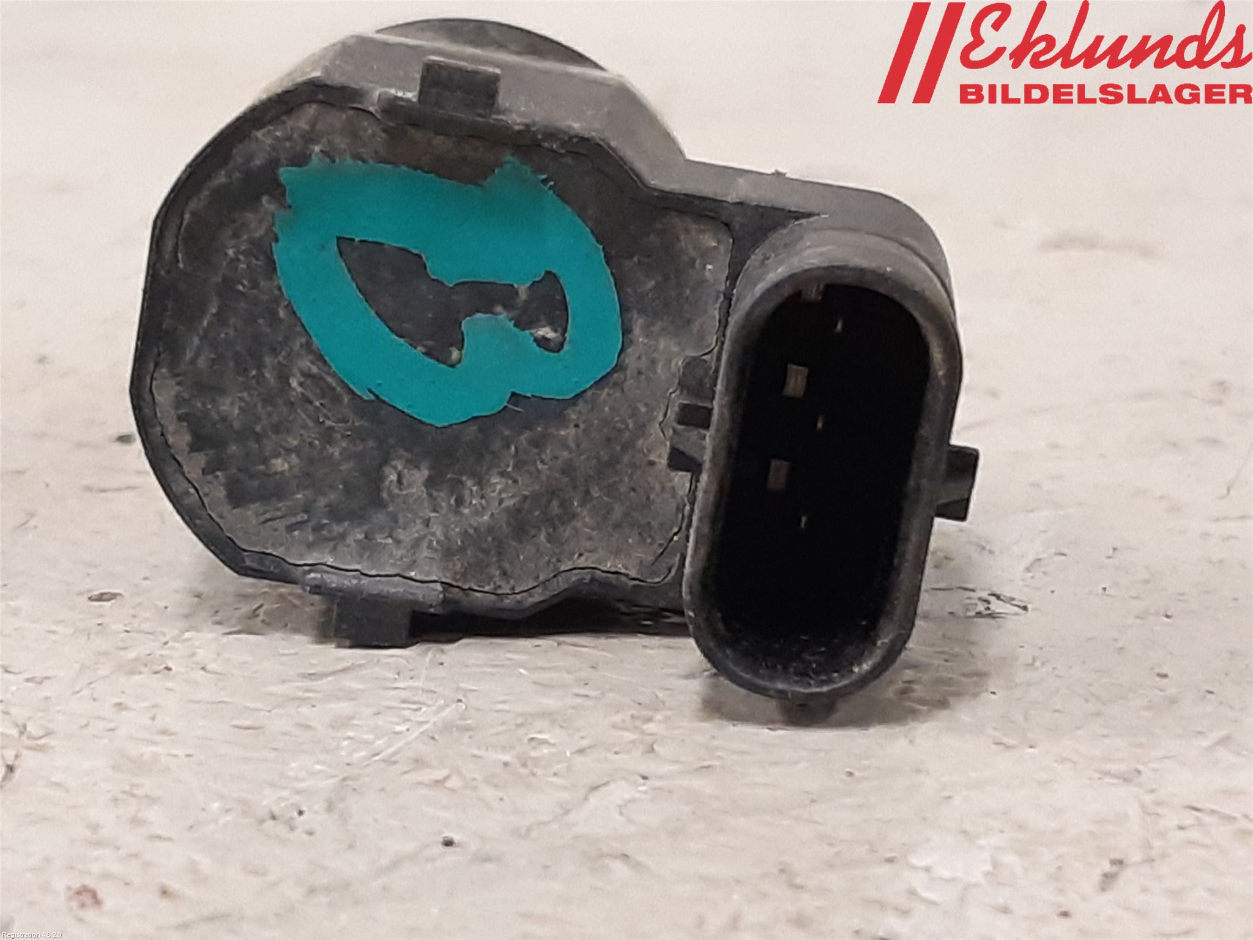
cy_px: 470
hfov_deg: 67.3
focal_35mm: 26
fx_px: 941
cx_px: 626
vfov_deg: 53.1
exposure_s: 1/33
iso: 200
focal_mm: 3.93
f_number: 1.7
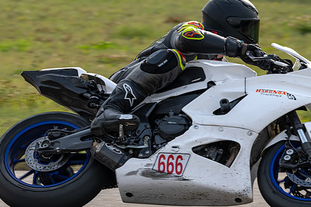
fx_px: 3974
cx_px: 140
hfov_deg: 4.5
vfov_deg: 3.0
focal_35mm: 460
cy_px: 82
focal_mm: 310
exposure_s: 1/800
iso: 800
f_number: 11
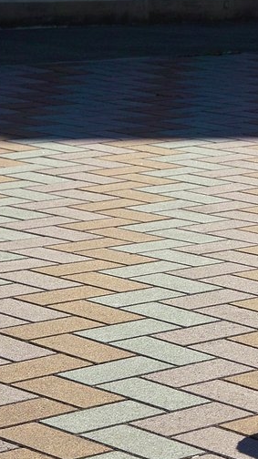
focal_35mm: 181
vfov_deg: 11.9
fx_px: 2204
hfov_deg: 6.6
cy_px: 268
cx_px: 336
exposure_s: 1/500
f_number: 8
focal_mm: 50
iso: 100
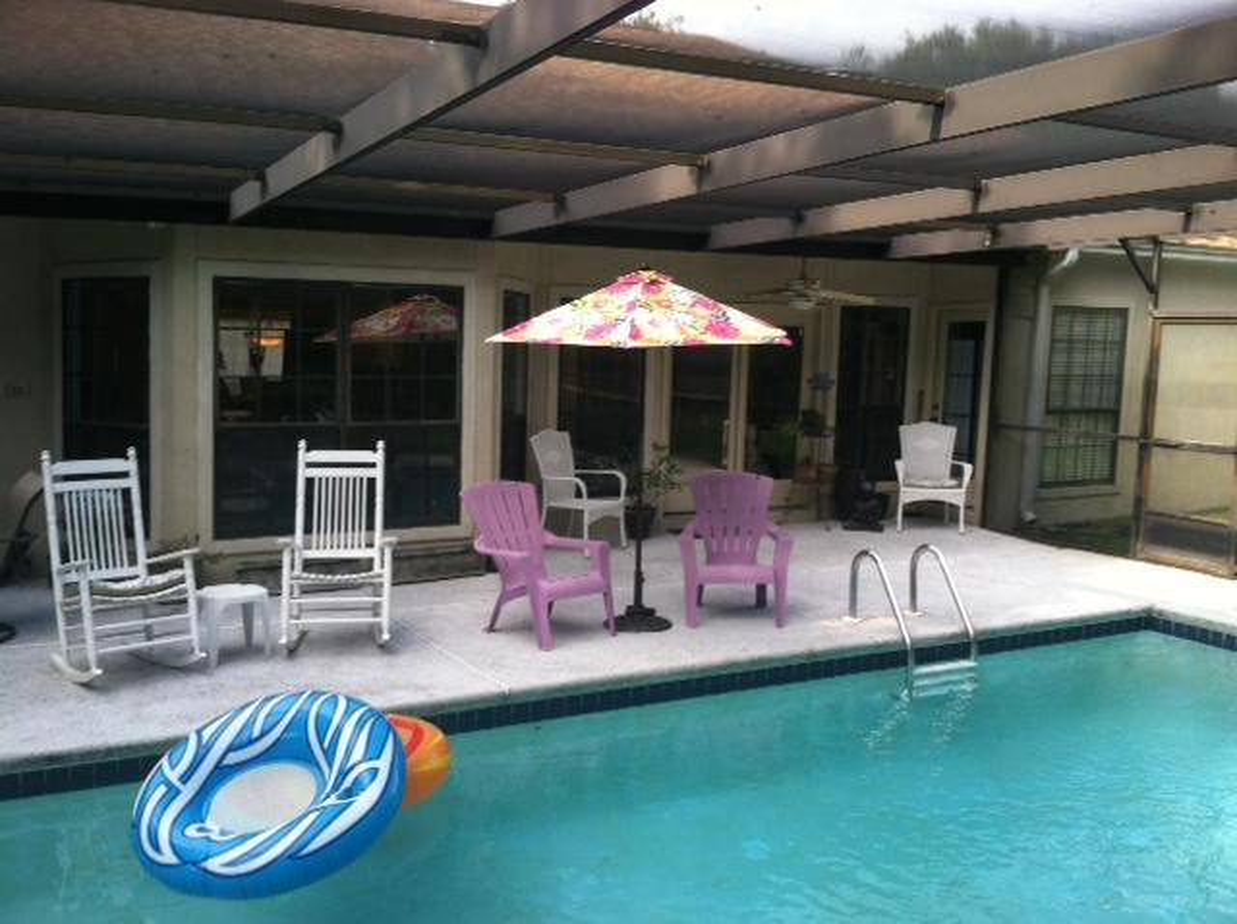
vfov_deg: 40.6
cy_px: 462
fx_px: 1249
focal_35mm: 35
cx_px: 618
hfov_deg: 52.7
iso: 80
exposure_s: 1/128
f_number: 2.8
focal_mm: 3.85
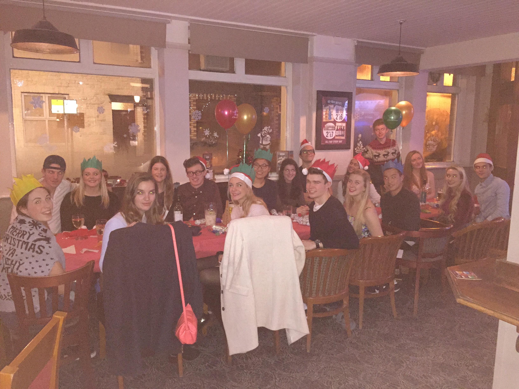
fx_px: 435
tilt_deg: -8.3
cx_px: 260
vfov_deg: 48.2
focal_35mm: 29
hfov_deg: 61.7
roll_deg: -1.7
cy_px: 194
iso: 500
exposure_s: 1/17
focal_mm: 4.15
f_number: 2.2
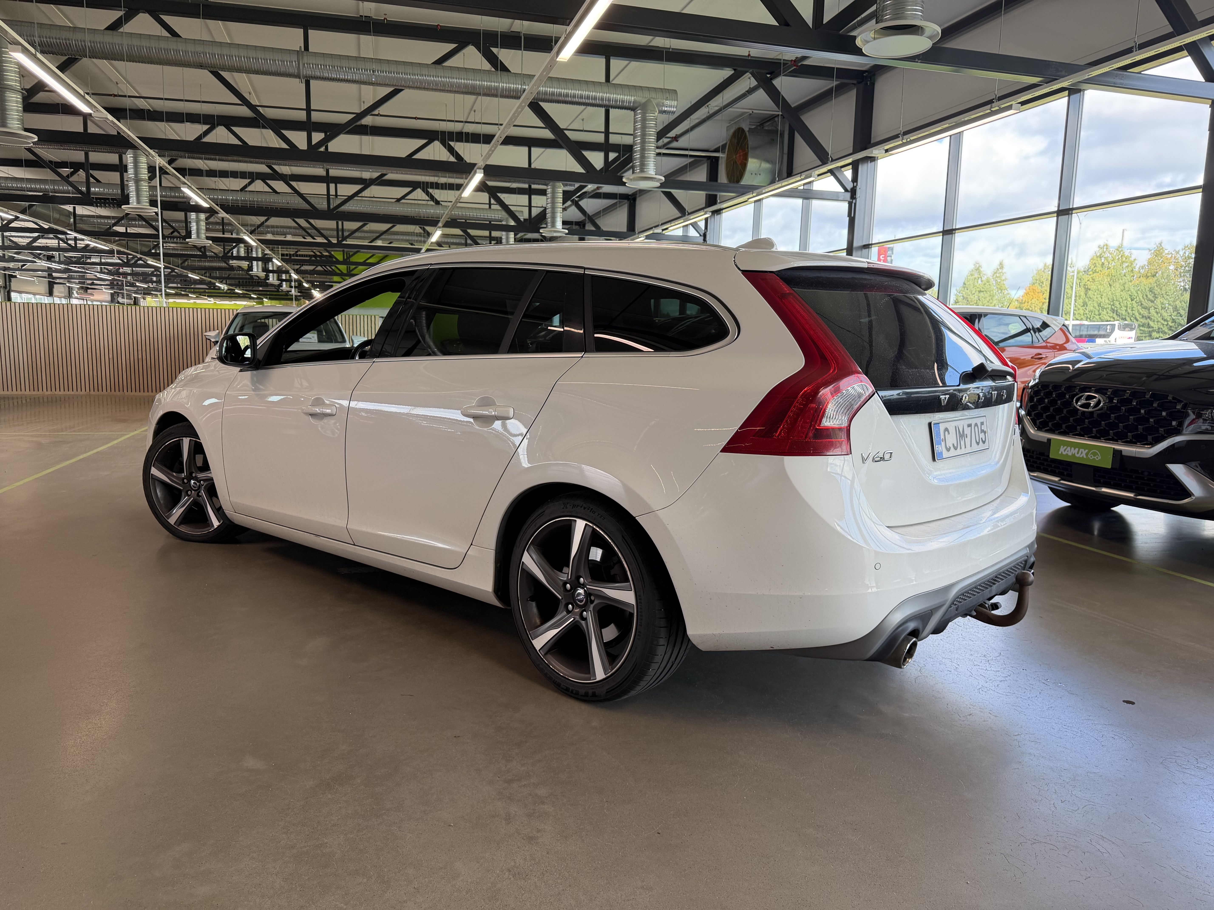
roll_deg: -1.5
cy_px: 455
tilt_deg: -7.4
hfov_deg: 71.6
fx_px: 842
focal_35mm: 24
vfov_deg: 56.8
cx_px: 607
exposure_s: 1/176
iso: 80
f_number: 1.78
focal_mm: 6.76
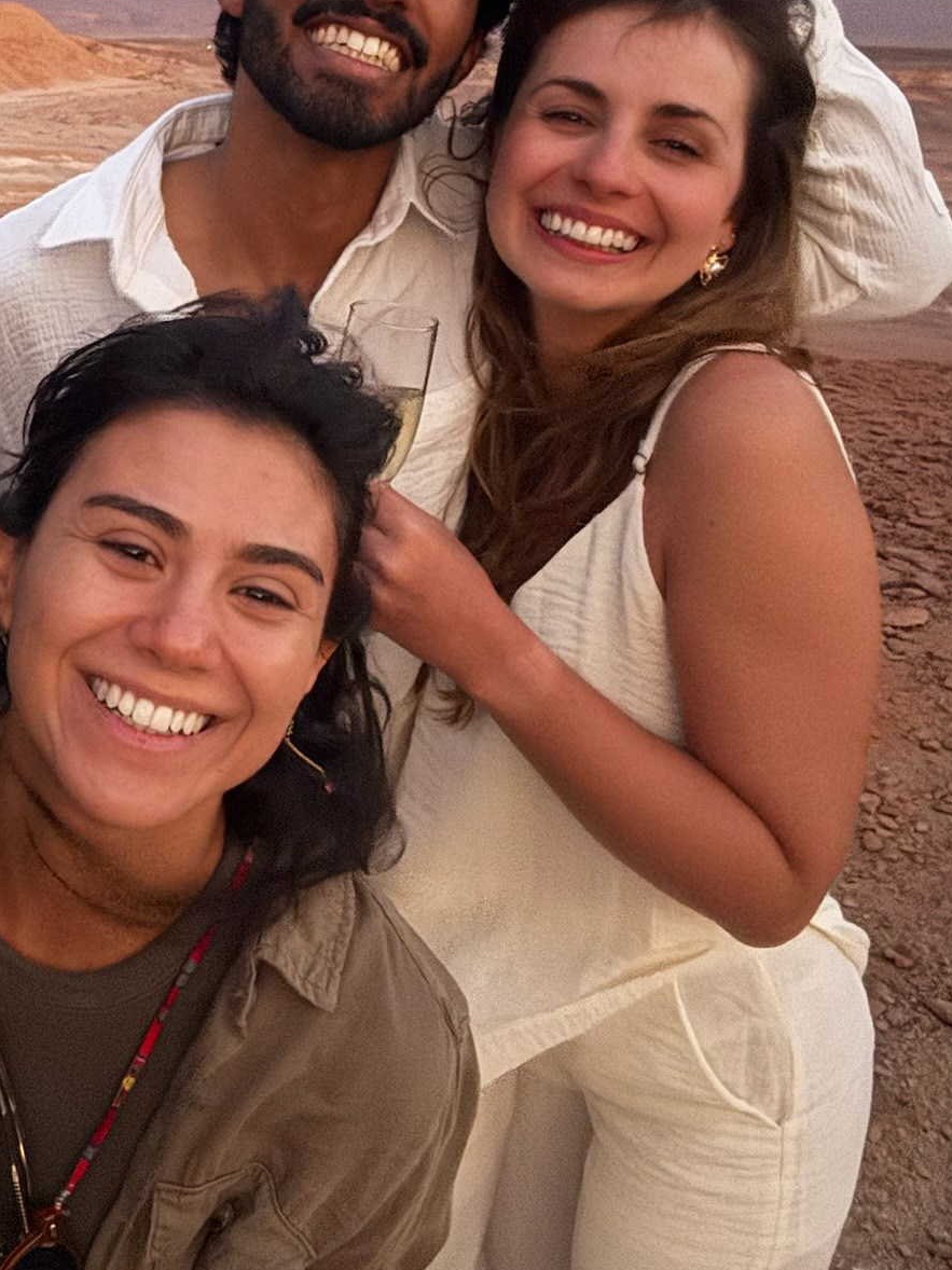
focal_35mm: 40
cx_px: 137
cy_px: 268
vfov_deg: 44.7
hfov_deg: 34.4
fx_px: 1467
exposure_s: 1/15
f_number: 1.9
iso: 1250
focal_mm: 2.69
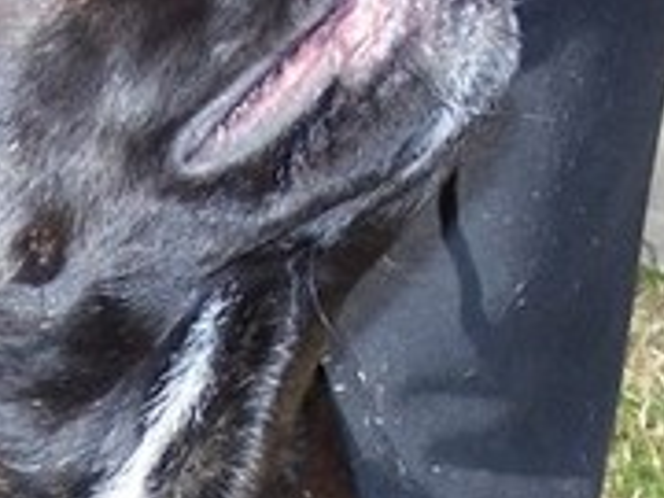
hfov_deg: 12.1
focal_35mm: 162
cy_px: 638
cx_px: 114
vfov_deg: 9.0
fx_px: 3107
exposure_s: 1/500
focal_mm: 6.3
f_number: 2.8
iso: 80
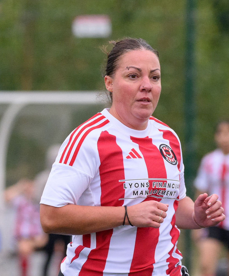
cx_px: 101
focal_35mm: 868
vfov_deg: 2.2
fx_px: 7207
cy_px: 305
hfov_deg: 1.8
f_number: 5
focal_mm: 220
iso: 1800
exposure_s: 1/1000
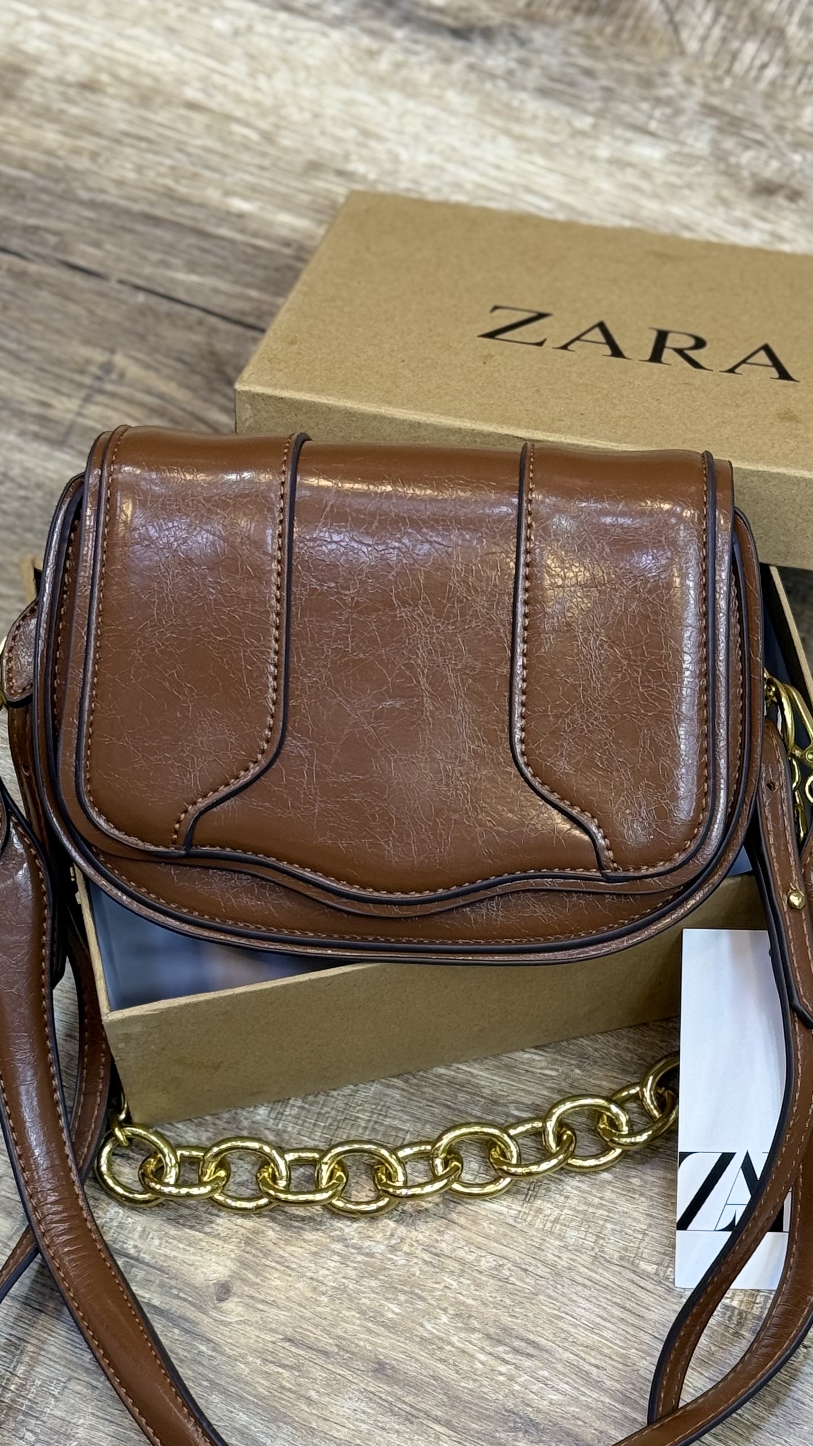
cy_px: 1069
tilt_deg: -66.4
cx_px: 513
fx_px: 3143
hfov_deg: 14.7
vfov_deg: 25.6
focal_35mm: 82
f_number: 1.78
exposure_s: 1/100
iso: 50
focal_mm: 6.76
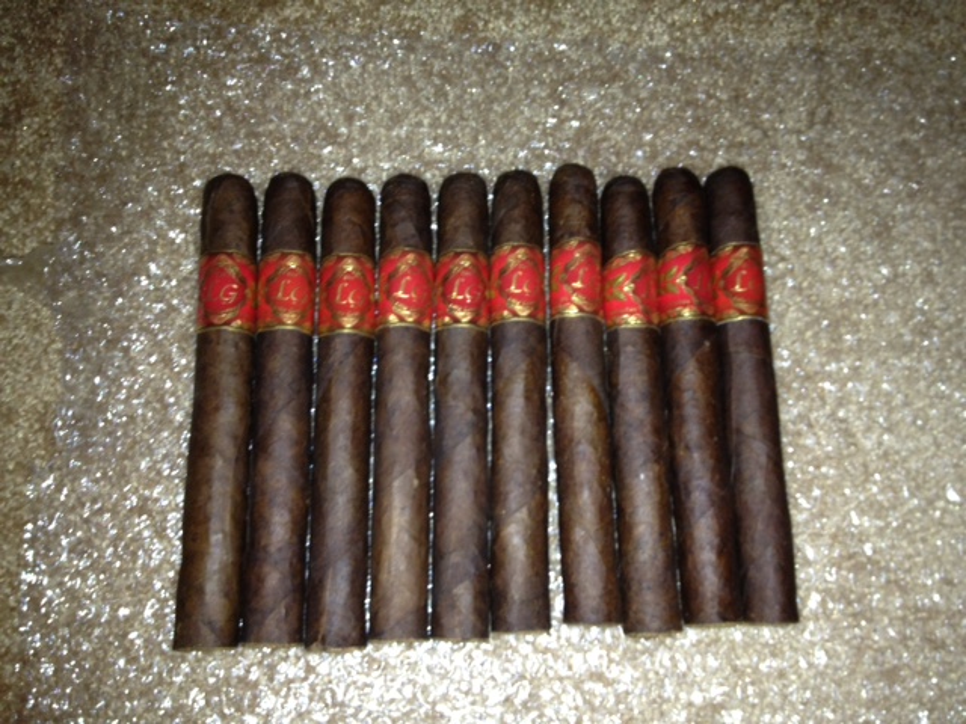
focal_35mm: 35
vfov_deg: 40.7
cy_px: 362
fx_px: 977
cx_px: 483
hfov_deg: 52.6
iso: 100
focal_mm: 4.28
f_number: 2.4
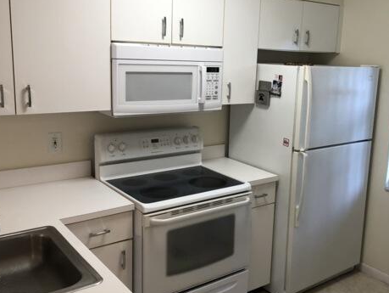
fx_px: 439
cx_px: 245
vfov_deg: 36.9
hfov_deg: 47.4
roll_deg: -2.4
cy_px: 146
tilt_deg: -11.6
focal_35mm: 39
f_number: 1.8
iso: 32
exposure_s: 1/30
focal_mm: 3.99
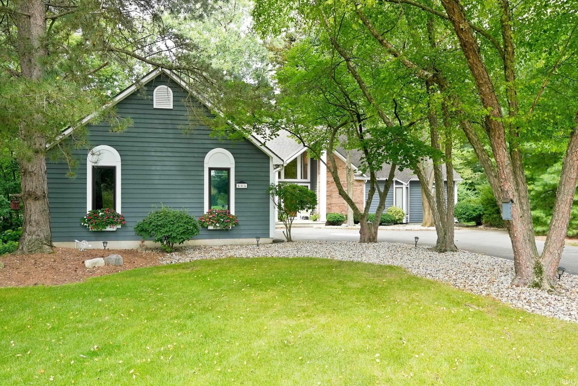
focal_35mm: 27
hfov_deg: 67.4
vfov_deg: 47.9
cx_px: 289
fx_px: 433
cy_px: 193
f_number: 4.5
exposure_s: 1/60
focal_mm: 18
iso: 100
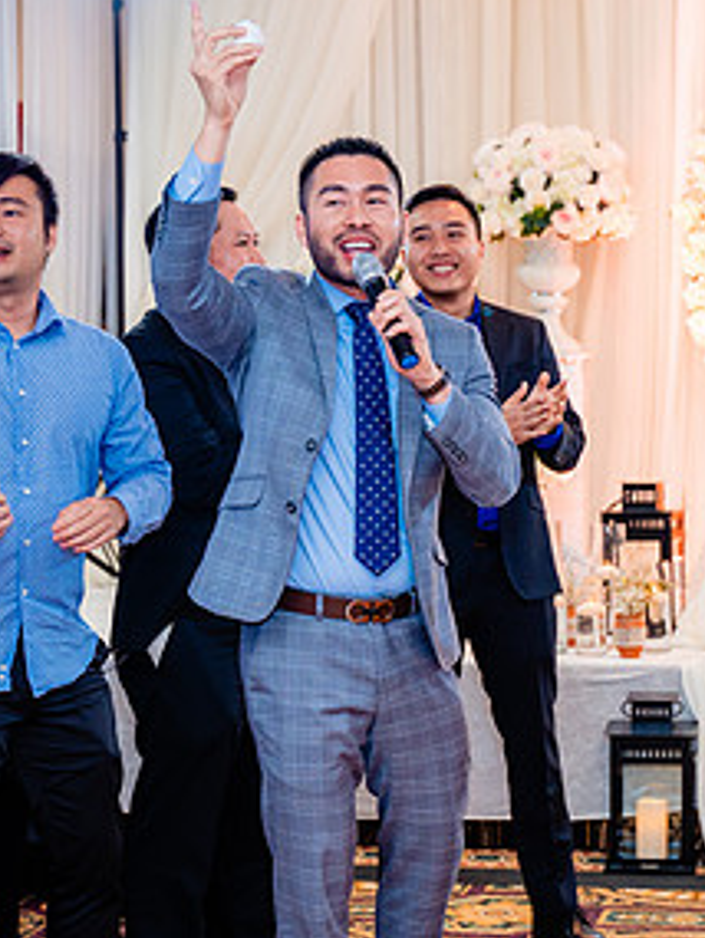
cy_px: 499
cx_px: 662
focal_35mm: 92
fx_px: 2496
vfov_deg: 21.3
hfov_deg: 15.8
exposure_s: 1/160
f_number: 3.5
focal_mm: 47
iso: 1000
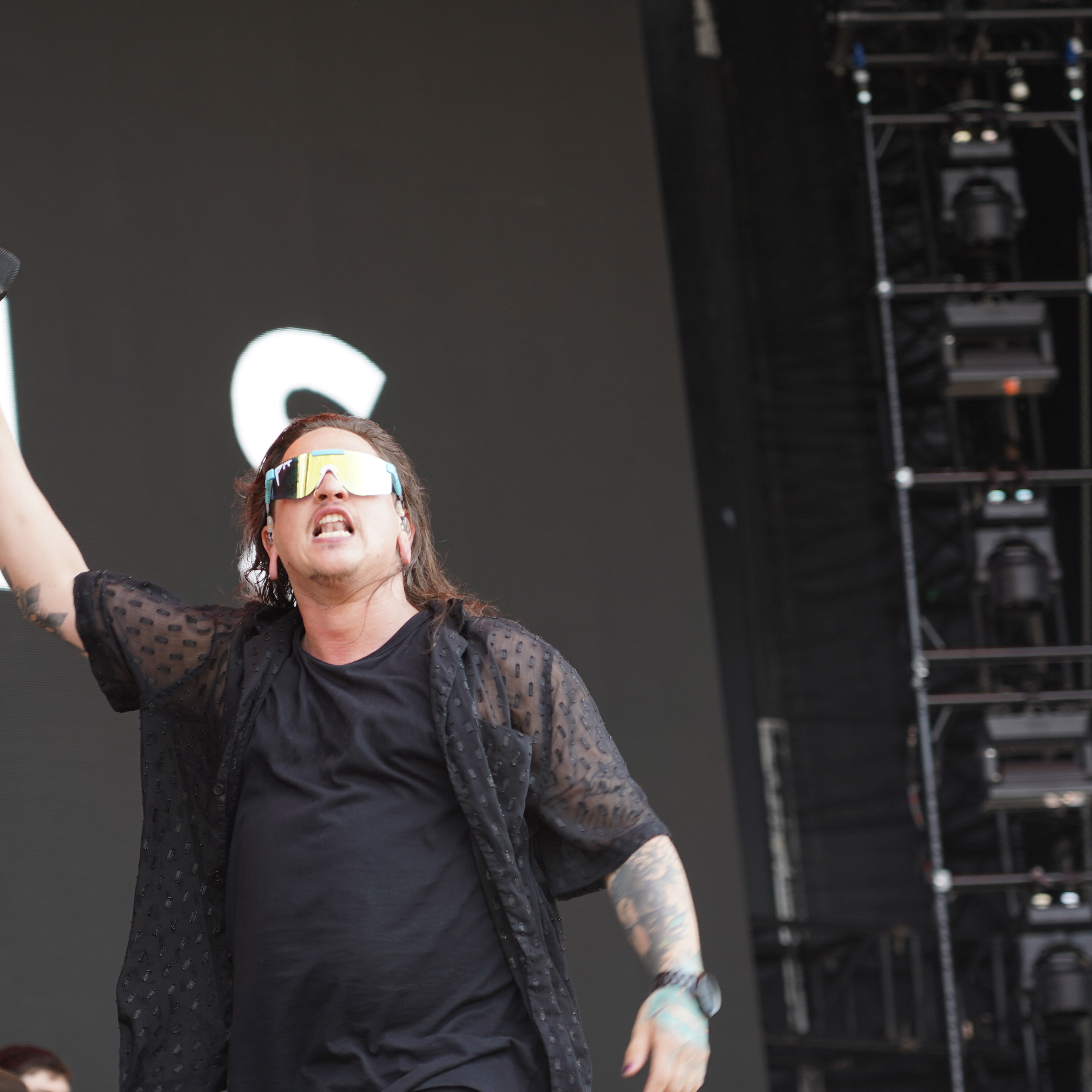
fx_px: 5603
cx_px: 420
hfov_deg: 11.1
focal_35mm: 157
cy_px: 632
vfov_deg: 11.1
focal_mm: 105
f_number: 4
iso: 100
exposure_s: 1/125
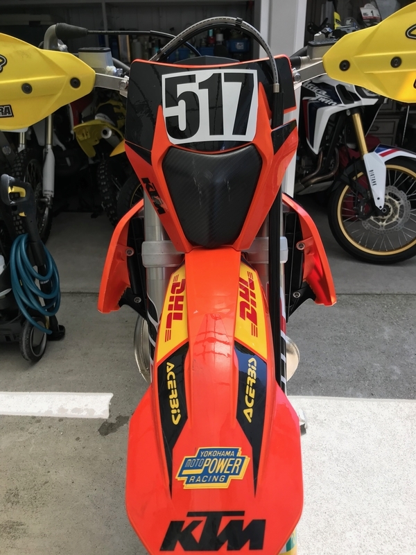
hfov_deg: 49.7
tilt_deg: -23.9
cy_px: 278
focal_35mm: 28
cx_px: 208
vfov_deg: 63.4
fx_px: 449
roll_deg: +0.7
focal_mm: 3.99
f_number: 1.8
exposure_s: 1/484
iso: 20
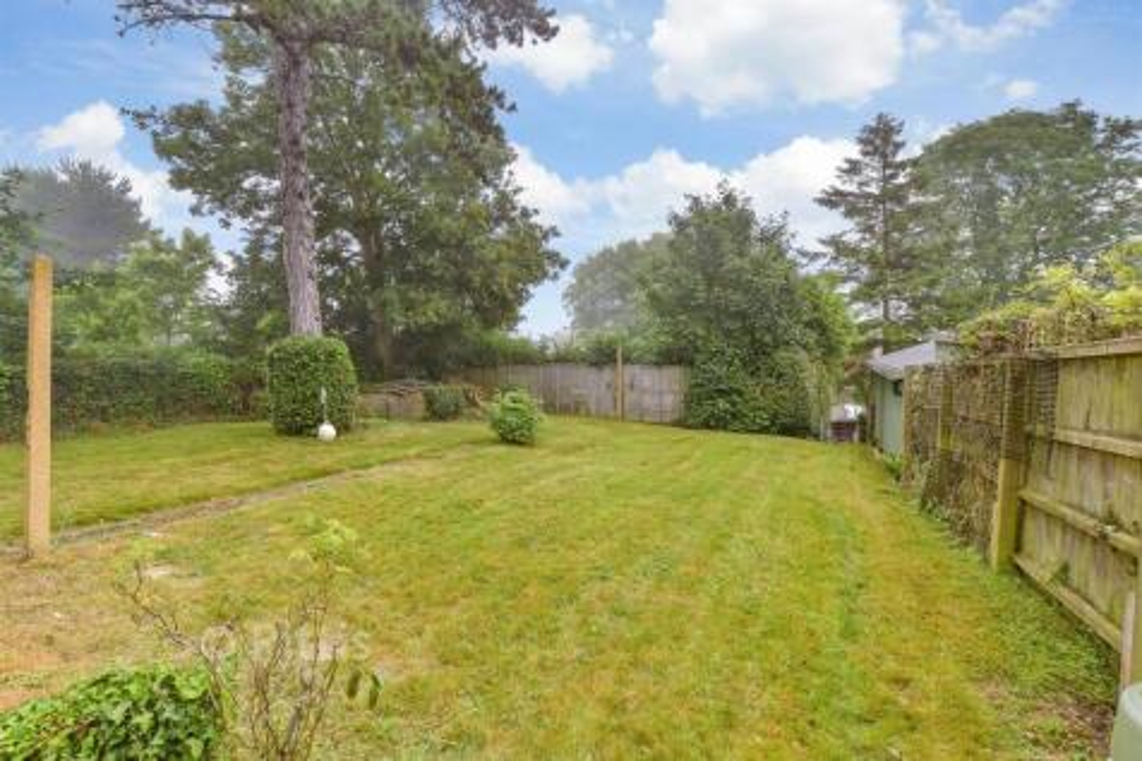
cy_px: 380
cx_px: 571
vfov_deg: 77.3
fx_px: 476
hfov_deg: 100.4
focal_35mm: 15
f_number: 8
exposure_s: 1/80
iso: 160
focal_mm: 10
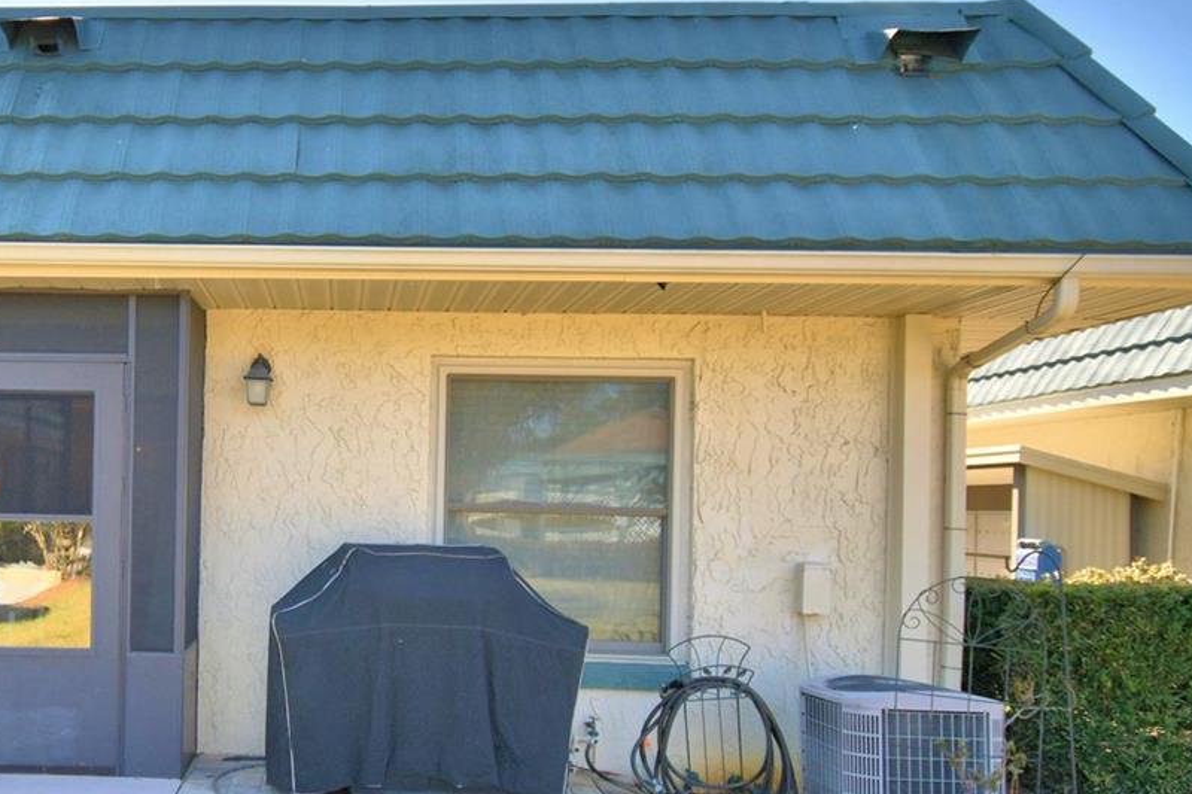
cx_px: 276
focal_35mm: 30
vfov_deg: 43.3
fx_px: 993
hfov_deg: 58.2
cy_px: 492
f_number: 4.5
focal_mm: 10
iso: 110
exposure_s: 1/500
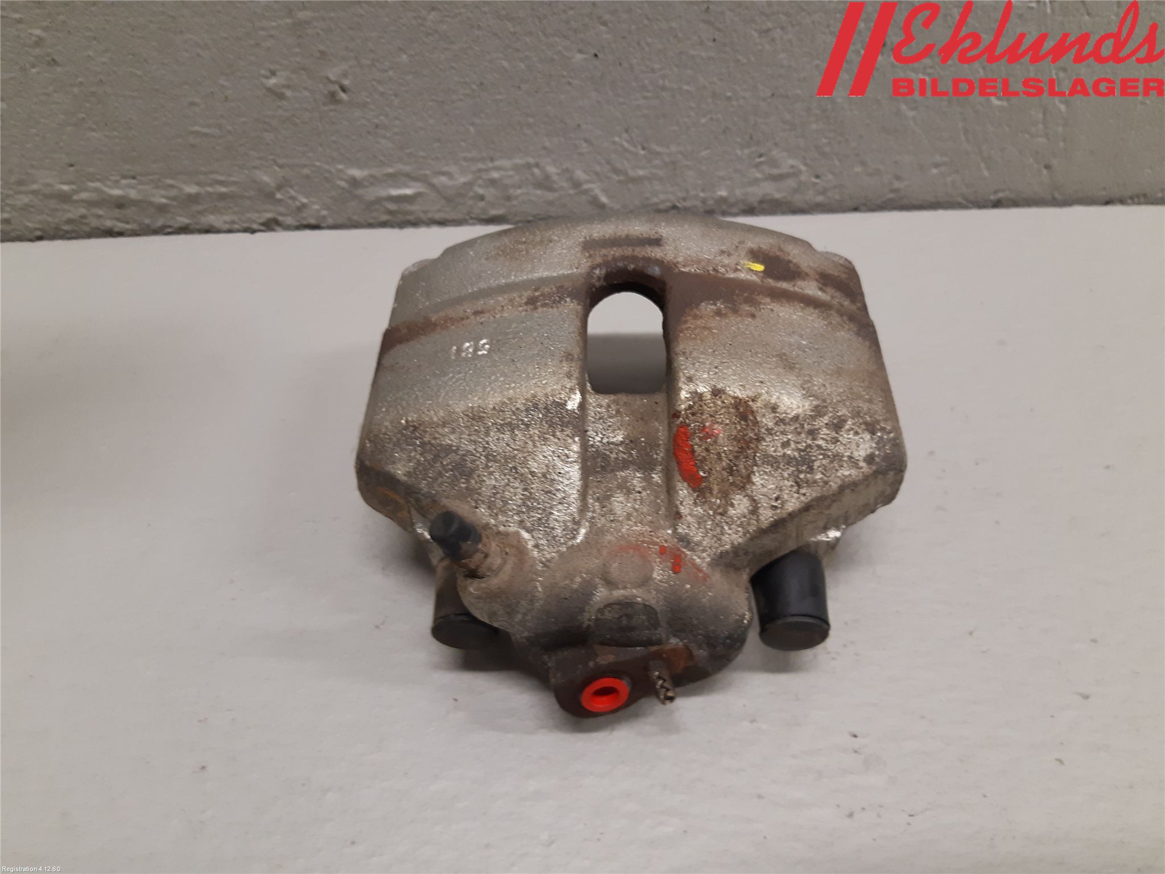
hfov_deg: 67.3
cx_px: 582
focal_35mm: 26
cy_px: 437
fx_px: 875
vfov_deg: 53.1
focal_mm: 3.93
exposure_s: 1/50
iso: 160
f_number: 1.7
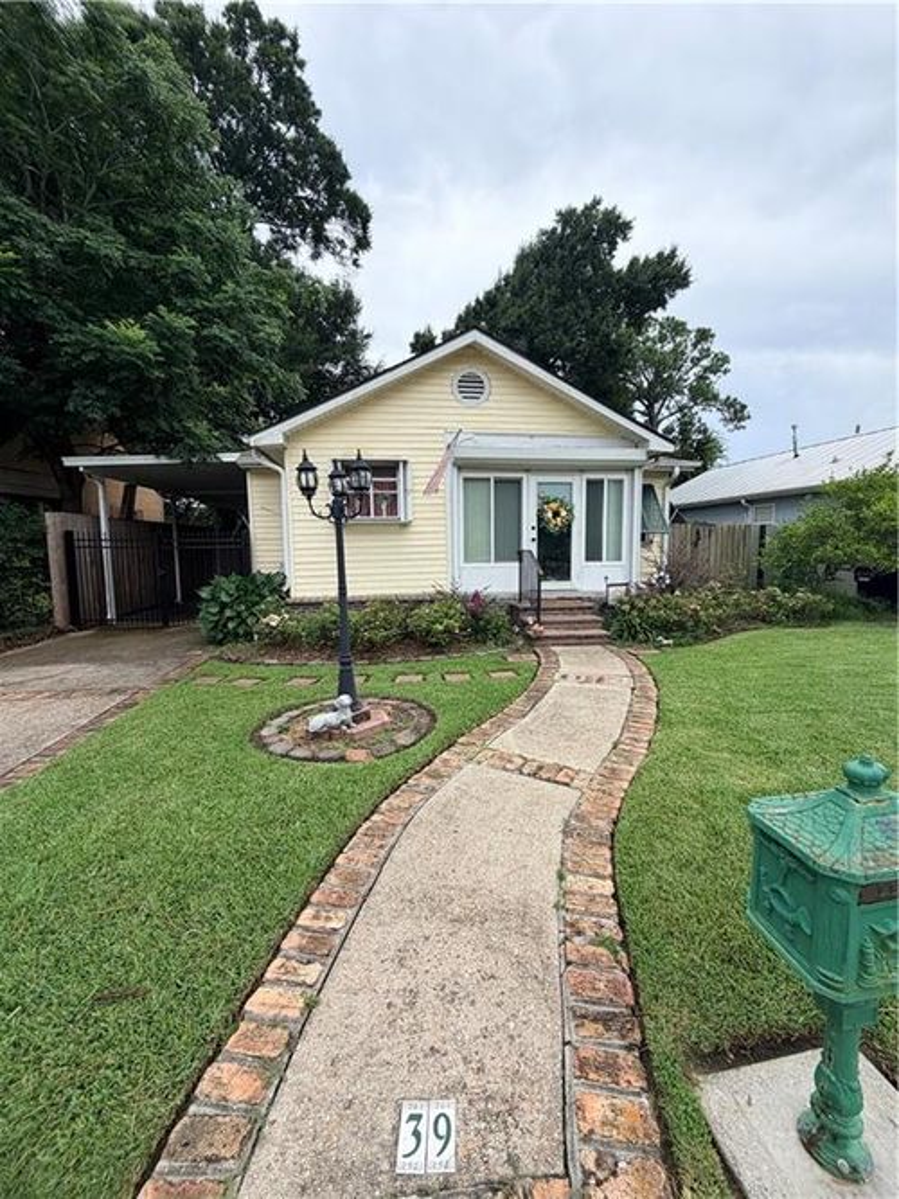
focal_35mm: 14
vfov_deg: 102.1
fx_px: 485
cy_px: 600
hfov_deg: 85.7
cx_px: 450
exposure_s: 1/770
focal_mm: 2.22
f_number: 2.2
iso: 32
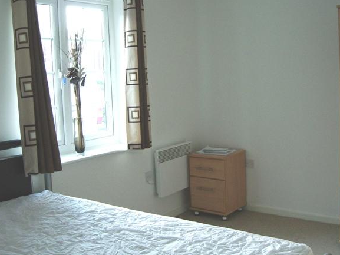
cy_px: 114
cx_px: 171
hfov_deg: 43.8
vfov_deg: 33.6
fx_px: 422
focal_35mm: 43
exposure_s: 1/80
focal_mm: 7.9
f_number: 2.8
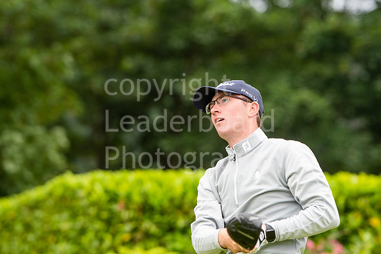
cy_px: 127
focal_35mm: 262
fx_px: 2779
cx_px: 190
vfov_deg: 5.2
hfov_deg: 7.8
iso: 1250
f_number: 4
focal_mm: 175
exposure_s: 1/1000
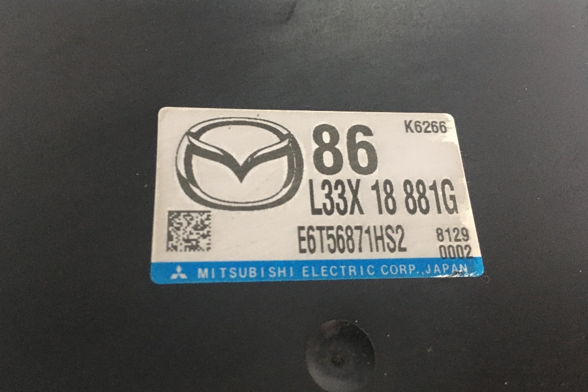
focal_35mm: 31
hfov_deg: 60.3
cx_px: 288
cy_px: 182
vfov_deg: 42.3
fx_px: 506
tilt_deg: -64.0
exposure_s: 1/17
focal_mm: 4.15
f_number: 2.2
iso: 200
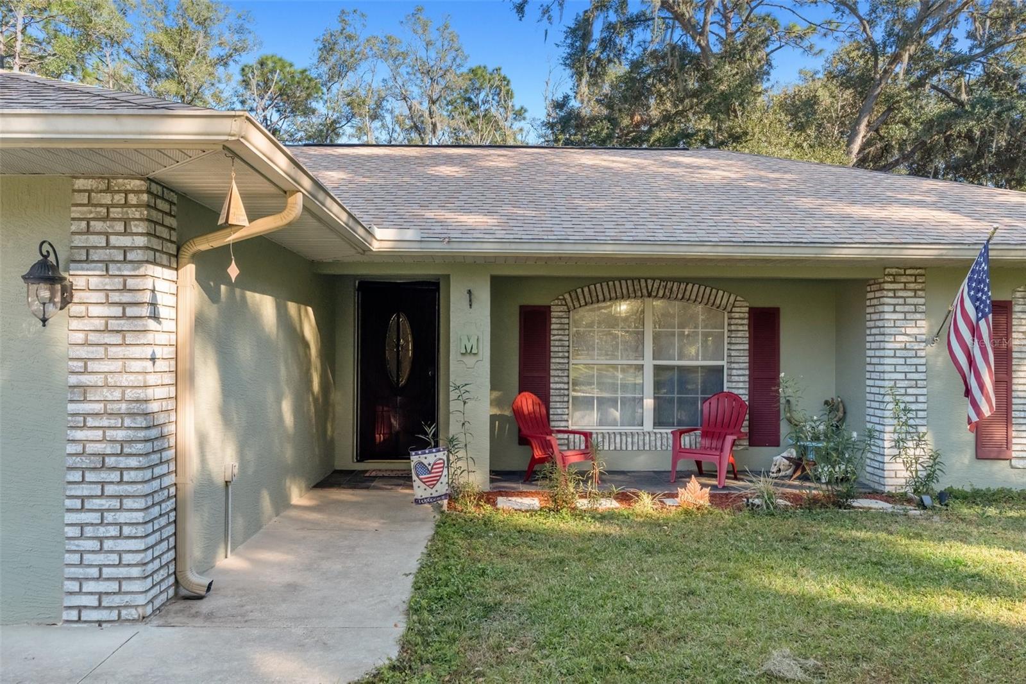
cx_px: 513
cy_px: 342
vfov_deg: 47.9
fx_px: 769
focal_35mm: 27
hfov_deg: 67.4
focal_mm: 18
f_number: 8
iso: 640
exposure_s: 1/160
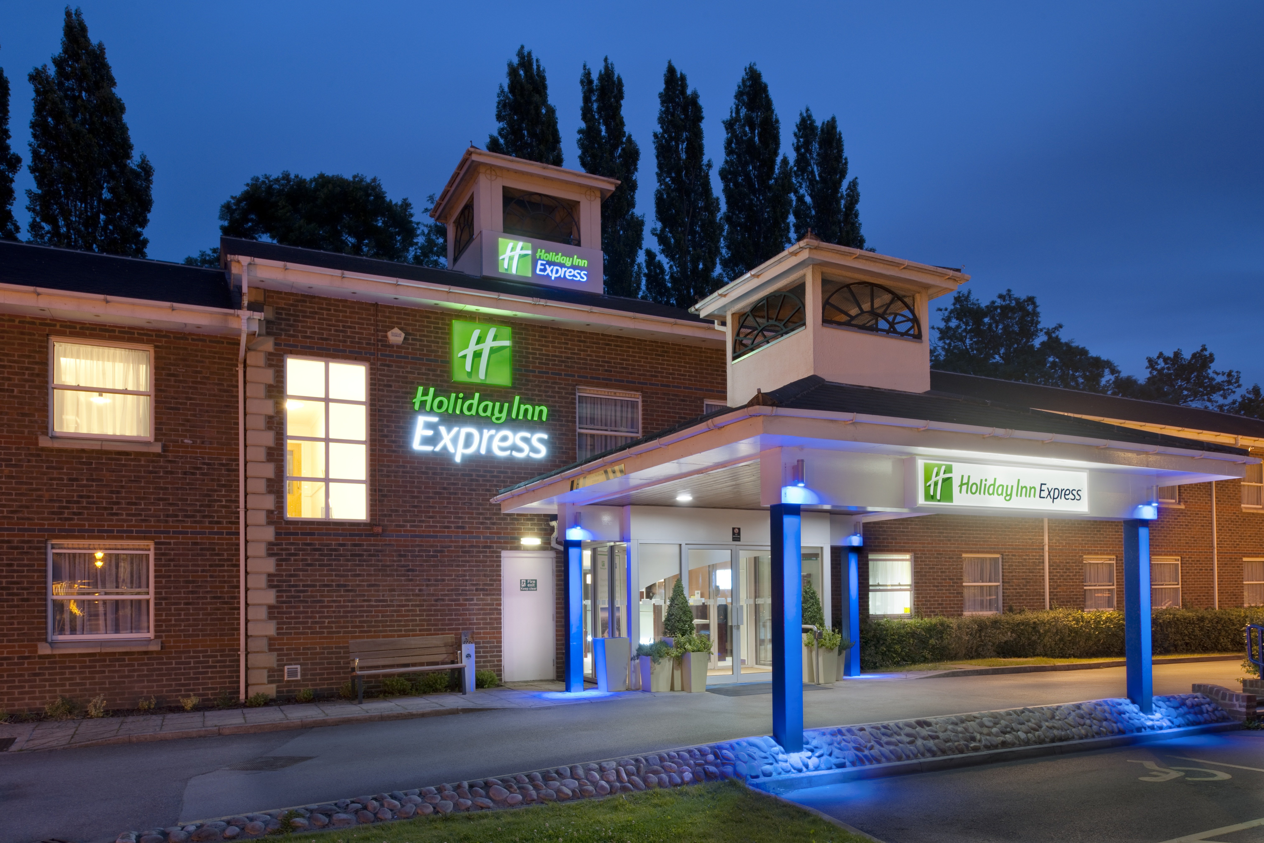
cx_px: 632
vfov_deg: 53.1
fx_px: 843
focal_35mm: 24
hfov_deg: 73.7
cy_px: 422
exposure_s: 25
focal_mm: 24
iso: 100
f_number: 11
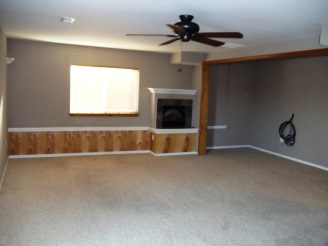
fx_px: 417
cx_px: 164
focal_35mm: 44
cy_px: 123
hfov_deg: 42.9
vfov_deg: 32.9
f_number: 3.5
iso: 400
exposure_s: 1/30
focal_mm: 6
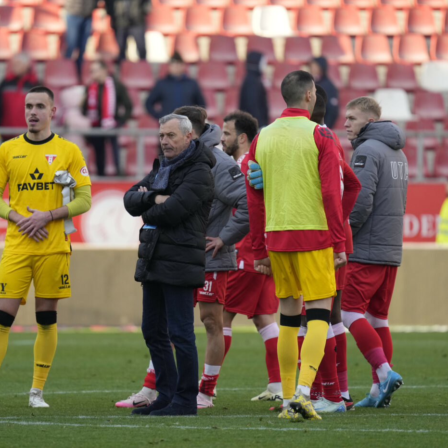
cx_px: 166
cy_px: 224
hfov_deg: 2.3
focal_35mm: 767
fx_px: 11231
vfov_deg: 2.3
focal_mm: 600
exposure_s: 1/500
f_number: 6.3
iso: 800
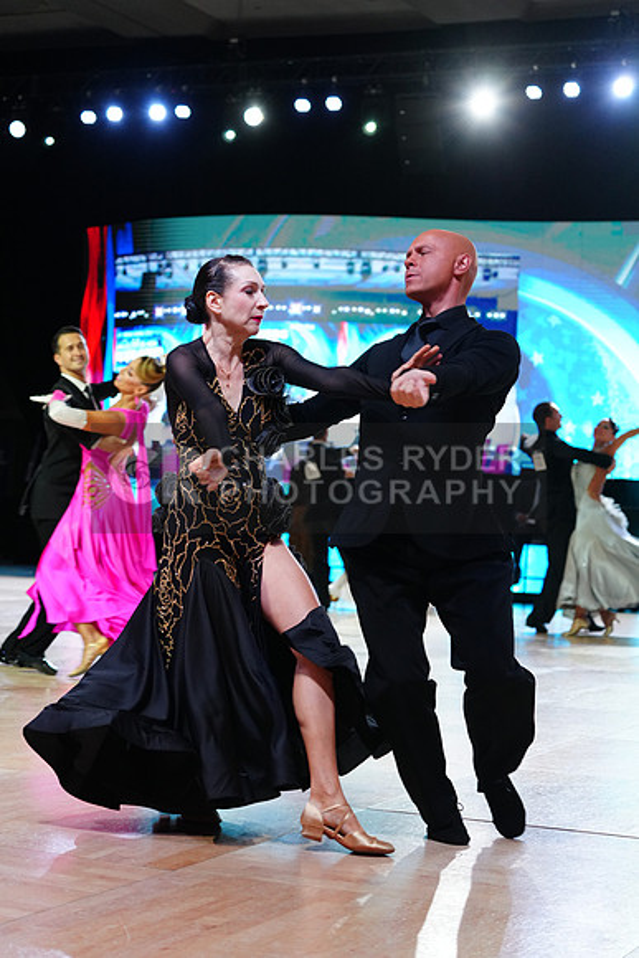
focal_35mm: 70
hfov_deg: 19.5
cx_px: 320
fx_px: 1862
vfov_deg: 28.8
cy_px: 479
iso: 2500
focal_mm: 70
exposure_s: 1/320
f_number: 4
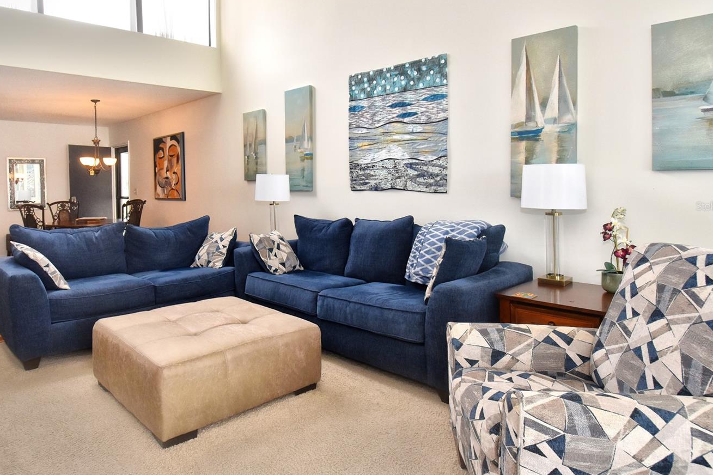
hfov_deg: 78.2
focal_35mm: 22
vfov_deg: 57.0
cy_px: 206
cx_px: 309
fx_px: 436
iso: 640
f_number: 5.6
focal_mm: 12
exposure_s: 1/125
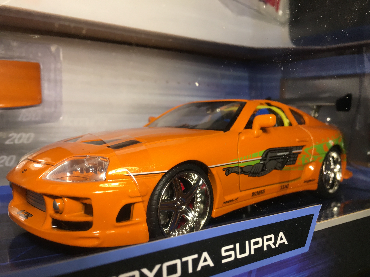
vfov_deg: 48.2
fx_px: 310
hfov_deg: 61.7
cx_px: 185
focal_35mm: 29
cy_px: 138
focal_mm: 4.15
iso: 40
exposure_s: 1/33
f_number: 2.2
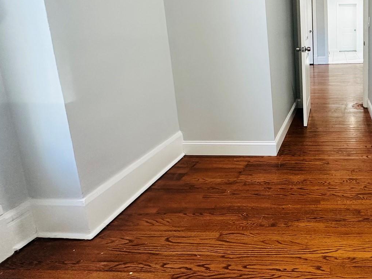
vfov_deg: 48.4
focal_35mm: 28
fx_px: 301
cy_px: 81
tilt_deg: -9.4
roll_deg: +1.3
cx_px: 323
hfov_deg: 56.2
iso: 250
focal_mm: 2.22
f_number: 2.2
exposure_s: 1/60
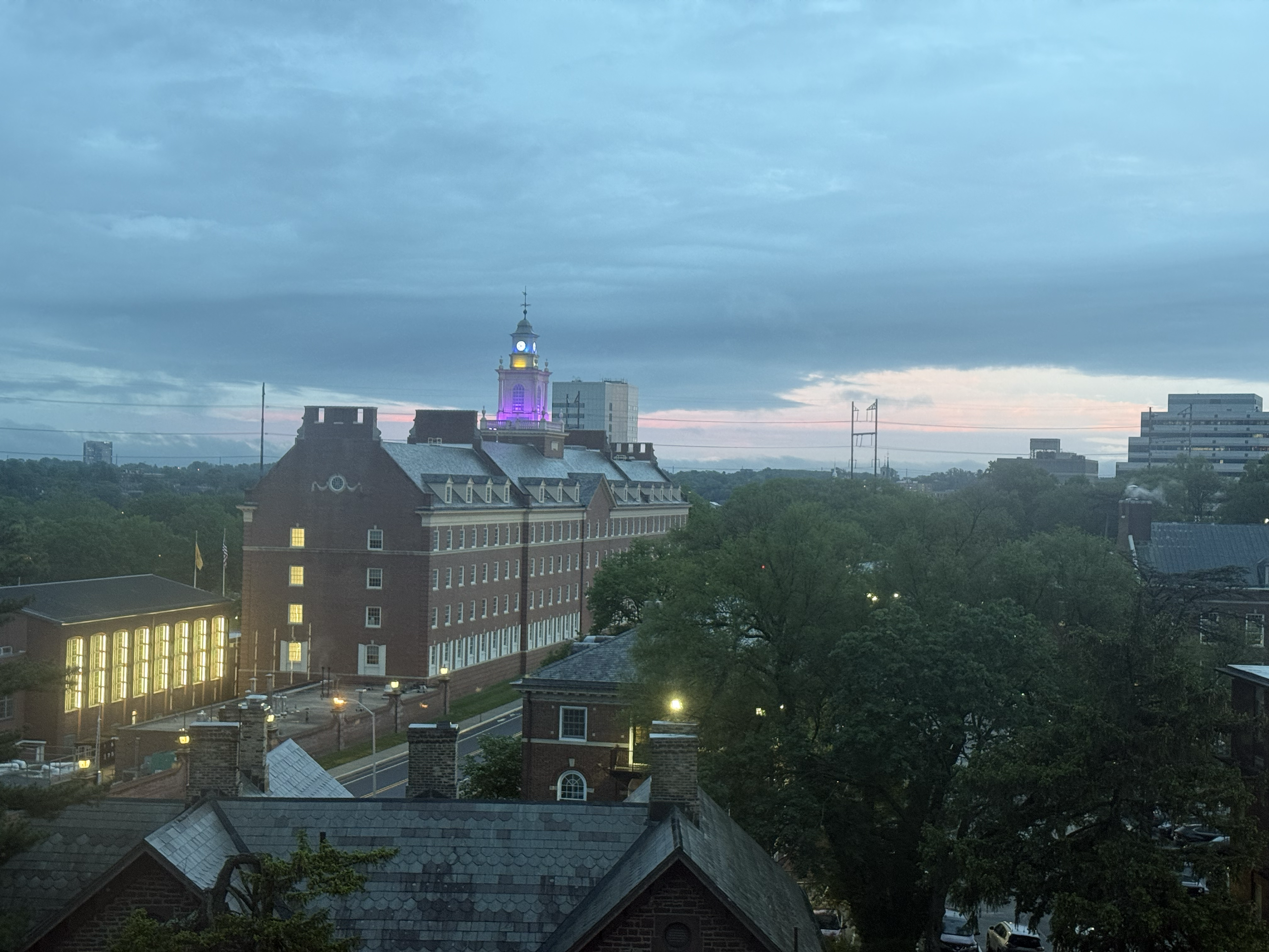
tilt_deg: +0.3
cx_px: 634
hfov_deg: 39.7
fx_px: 1760
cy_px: 476
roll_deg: -1.2
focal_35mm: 48
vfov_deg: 30.3
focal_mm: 6.76
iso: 250
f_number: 1.78
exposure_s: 1/60
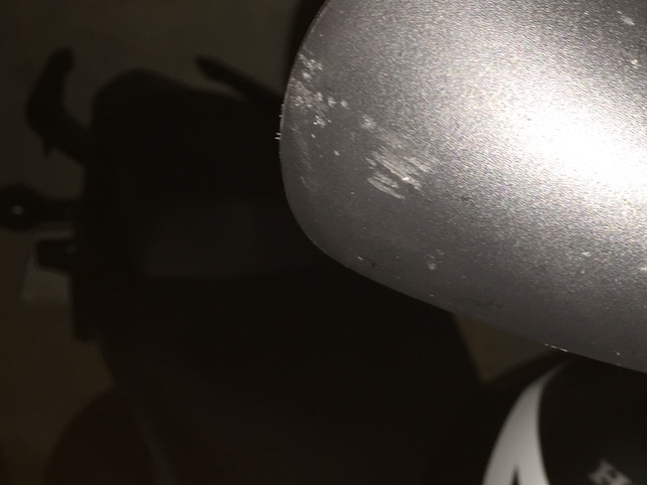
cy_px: 137
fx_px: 1065
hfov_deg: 32.4
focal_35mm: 57
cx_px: 561
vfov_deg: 25.4
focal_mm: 4.15
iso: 40
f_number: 2.2
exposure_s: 1/17
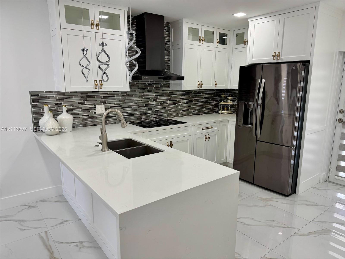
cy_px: 130
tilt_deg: -11.7
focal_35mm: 24
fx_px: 239
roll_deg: -0.2
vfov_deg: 56.8
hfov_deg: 71.6
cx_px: 172
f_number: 1.78
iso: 100
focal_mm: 6.76
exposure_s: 1/120
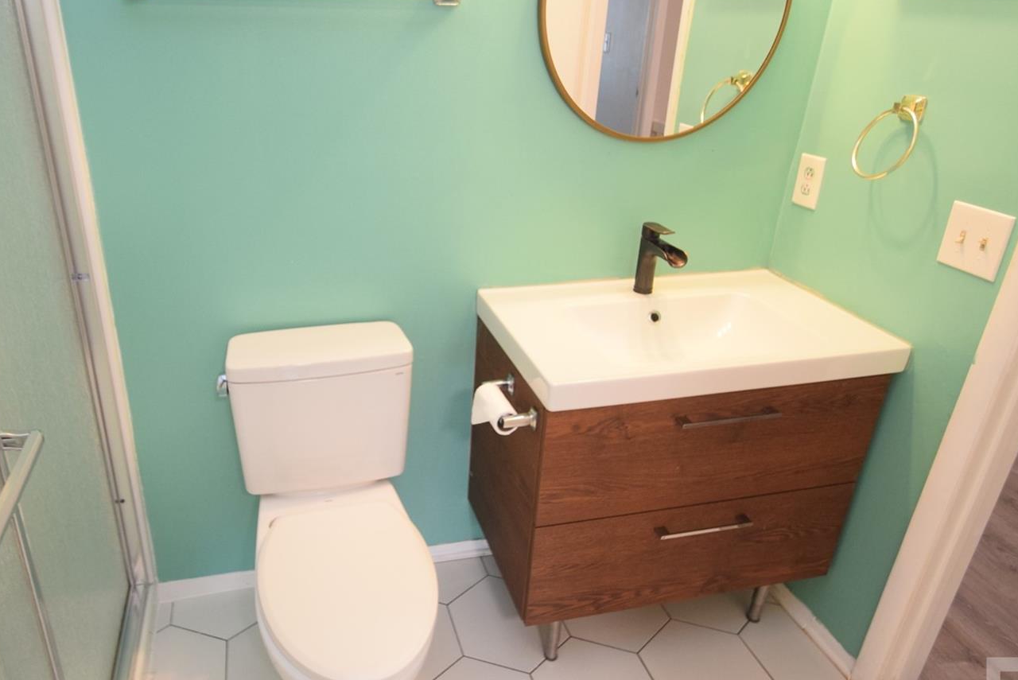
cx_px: 425
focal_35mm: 24
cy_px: 270
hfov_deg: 73.2
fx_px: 679
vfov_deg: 52.8
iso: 800
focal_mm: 10
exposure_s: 1/60
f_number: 4
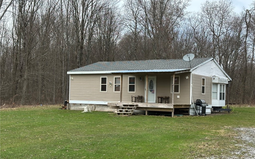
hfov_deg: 39.6
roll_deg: -1.7
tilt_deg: +2.5
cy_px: 85
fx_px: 354
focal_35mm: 51
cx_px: 128
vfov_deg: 25.3
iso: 64
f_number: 1.78
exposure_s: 1/990
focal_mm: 6.86
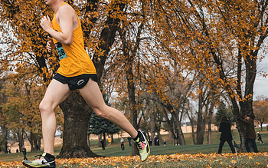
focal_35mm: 97
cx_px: 101
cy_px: 59
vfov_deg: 13.5
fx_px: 709
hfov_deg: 21.4
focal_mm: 57
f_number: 6.3
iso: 400
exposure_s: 1/1000
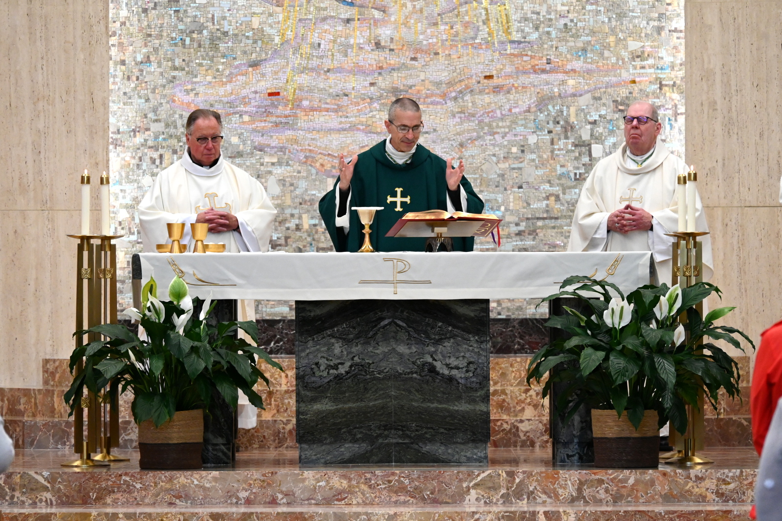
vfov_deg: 6.9
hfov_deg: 10.3
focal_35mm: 200
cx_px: 391
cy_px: 260
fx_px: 4345
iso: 4500
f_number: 6.3
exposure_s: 1/200
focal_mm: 200
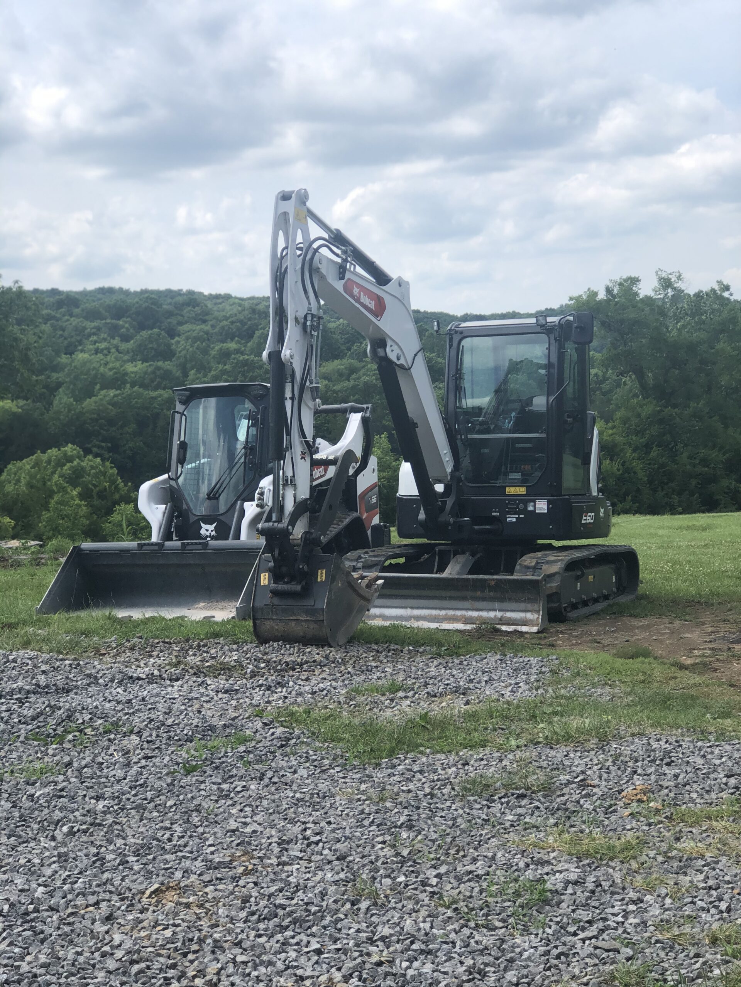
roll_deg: +2.4
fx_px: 1627
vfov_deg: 33.8
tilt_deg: -3.2
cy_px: 494
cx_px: 370
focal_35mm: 57
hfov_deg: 25.7
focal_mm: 6.6
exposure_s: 1/648
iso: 20
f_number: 2.8
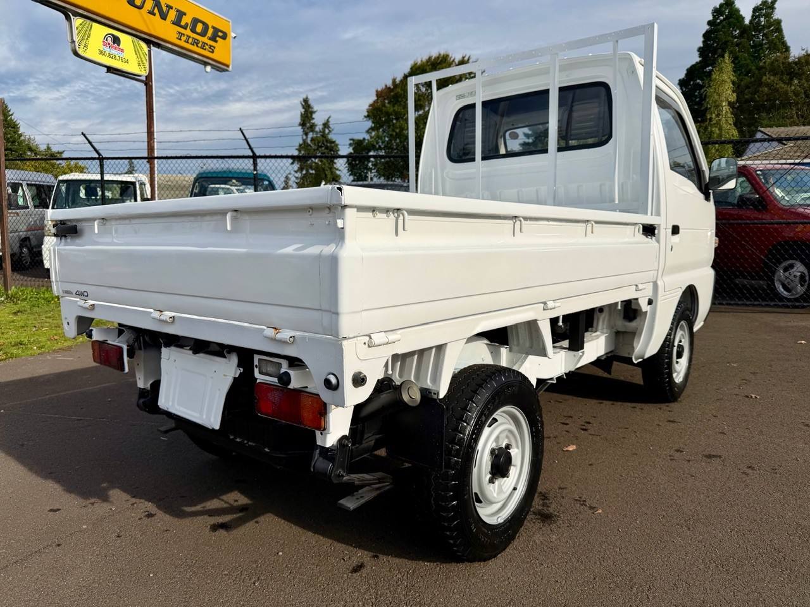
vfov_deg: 56.8
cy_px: 304
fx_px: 562
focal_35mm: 24
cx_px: 405
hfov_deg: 71.6
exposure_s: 1/10309
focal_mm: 6.76
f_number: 1.78
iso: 80
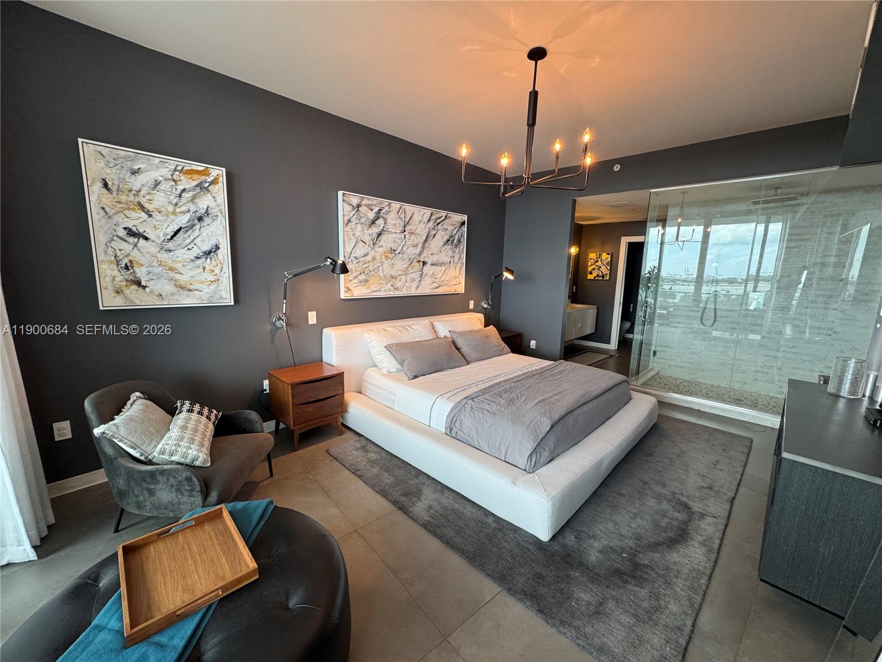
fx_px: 357
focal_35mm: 14
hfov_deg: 102.1
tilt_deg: -9.6
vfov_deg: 85.7
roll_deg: -1.0
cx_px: 441
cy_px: 331
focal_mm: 2.22
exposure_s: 1/120
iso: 200
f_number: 2.2
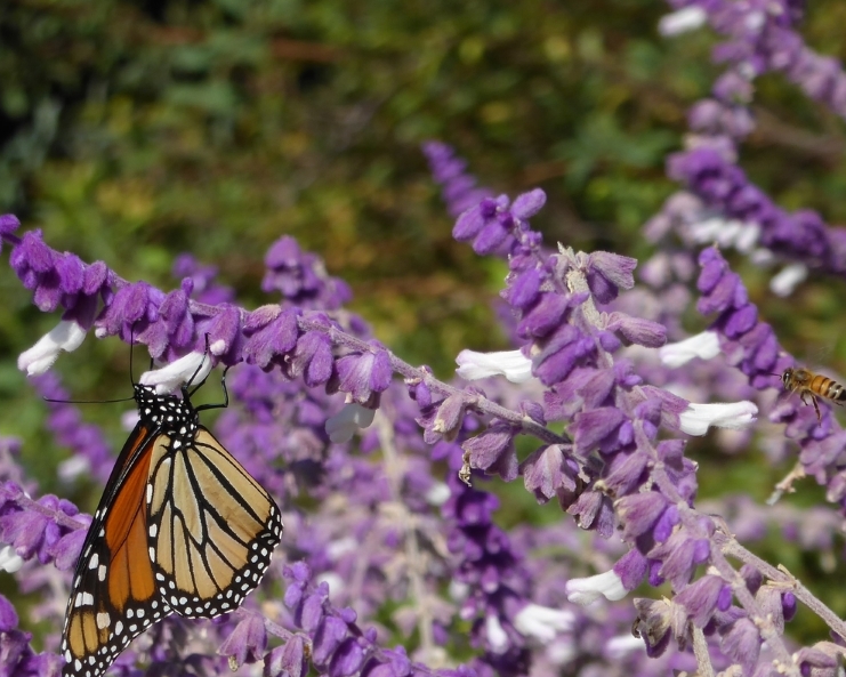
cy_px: 498
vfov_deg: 4.9
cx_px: 174
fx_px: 7913
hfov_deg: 6.1
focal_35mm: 316
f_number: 5.6
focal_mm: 35.8
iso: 80
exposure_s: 1/500
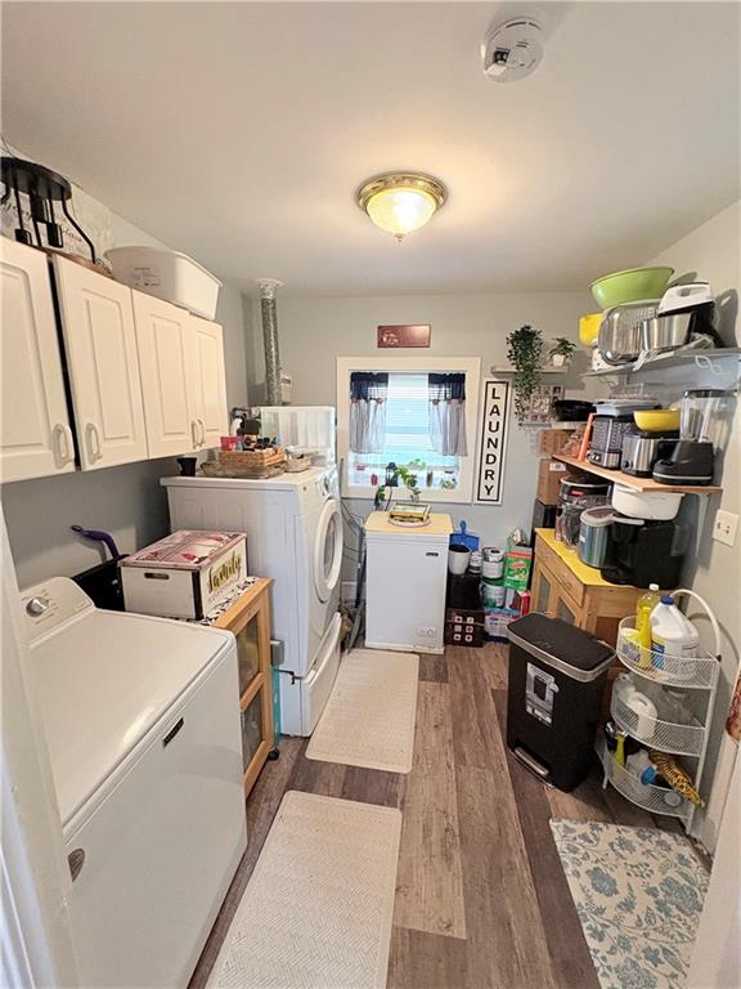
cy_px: 494
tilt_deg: -11.8
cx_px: 370
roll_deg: -1.4
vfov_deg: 102.1
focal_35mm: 14
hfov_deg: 85.7
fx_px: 400
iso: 400
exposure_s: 1/60
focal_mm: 2.22
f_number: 2.2
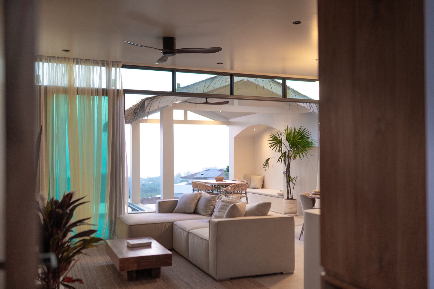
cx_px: 217
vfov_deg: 37.8
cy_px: 144
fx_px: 422
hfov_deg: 54.5
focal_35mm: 35
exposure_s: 1/125
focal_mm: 35
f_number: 2
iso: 320
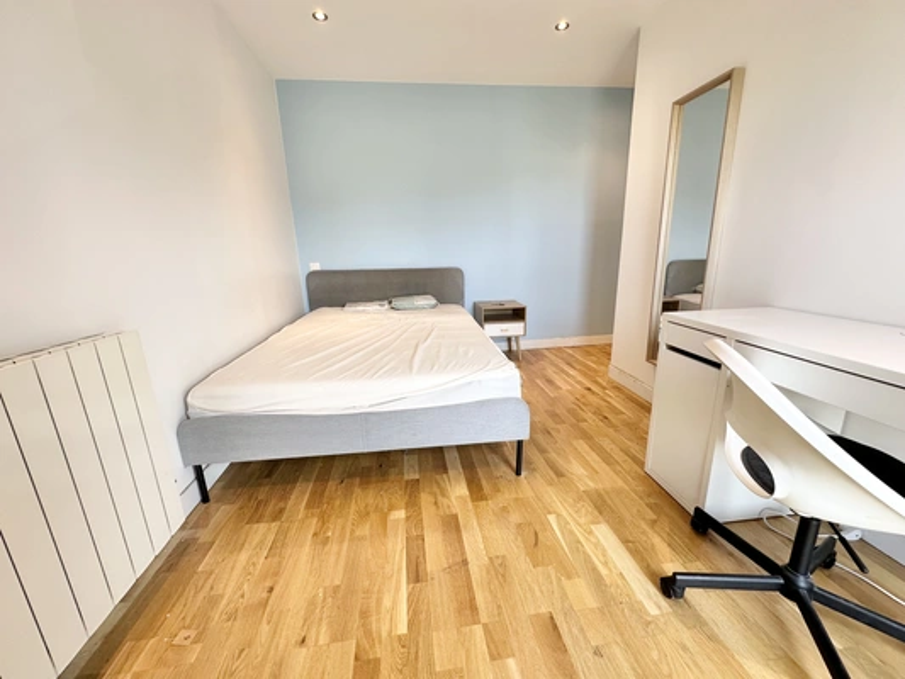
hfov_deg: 102.1
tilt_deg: -13.1
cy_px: 340
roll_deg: +1.6
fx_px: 366
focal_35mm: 14
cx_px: 452
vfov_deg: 85.7
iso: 100
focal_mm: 2.22
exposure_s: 1/99
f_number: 2.2
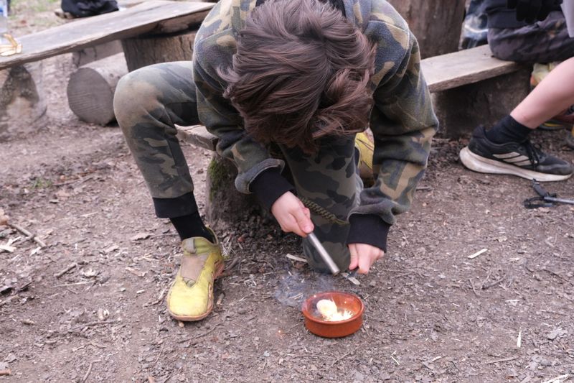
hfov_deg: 44.5
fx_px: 701
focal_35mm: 44
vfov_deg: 30.5
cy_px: 192
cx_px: 287
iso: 1000
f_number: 6.4
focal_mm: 29.2
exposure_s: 1/280
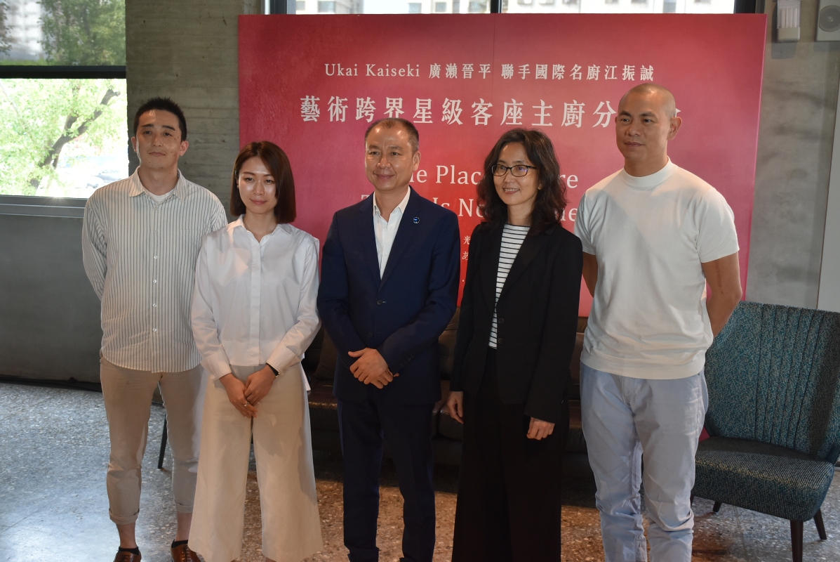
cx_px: 420
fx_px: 911
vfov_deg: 34.3
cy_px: 281
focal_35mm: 39
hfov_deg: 49.5
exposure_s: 1/80
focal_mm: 26
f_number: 5
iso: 400
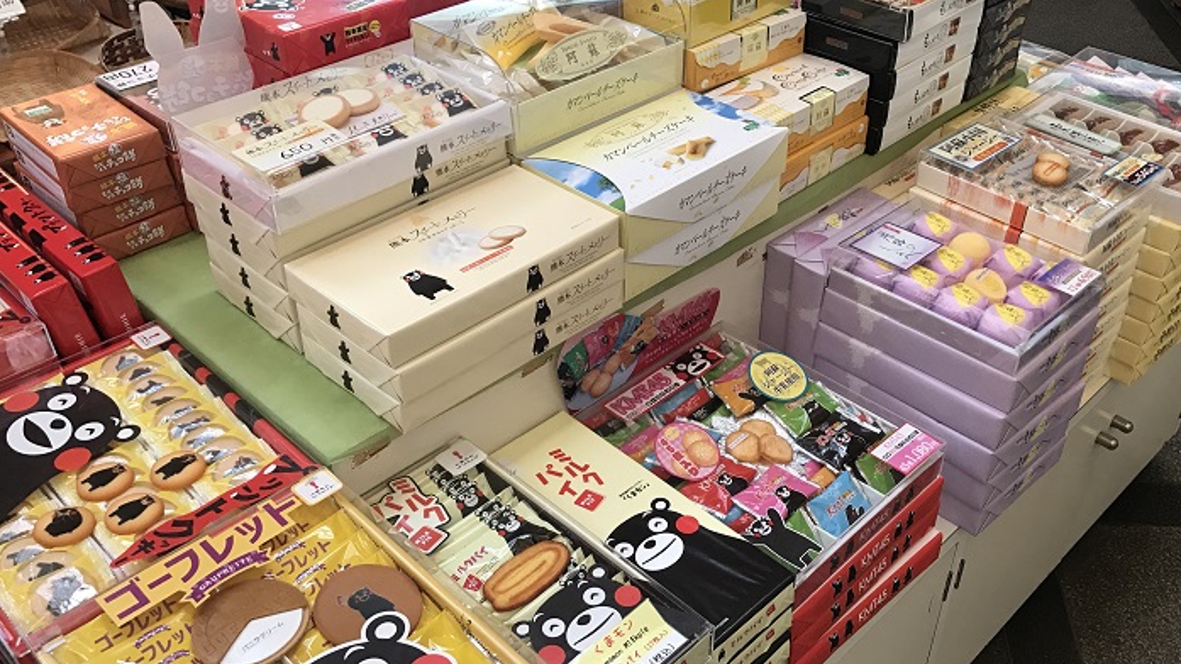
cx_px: 666
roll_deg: -0.8
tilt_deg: -36.3
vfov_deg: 33.7
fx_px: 1096
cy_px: 369
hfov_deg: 56.5
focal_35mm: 35
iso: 25
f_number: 1.8
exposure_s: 1/30
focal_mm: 3.99
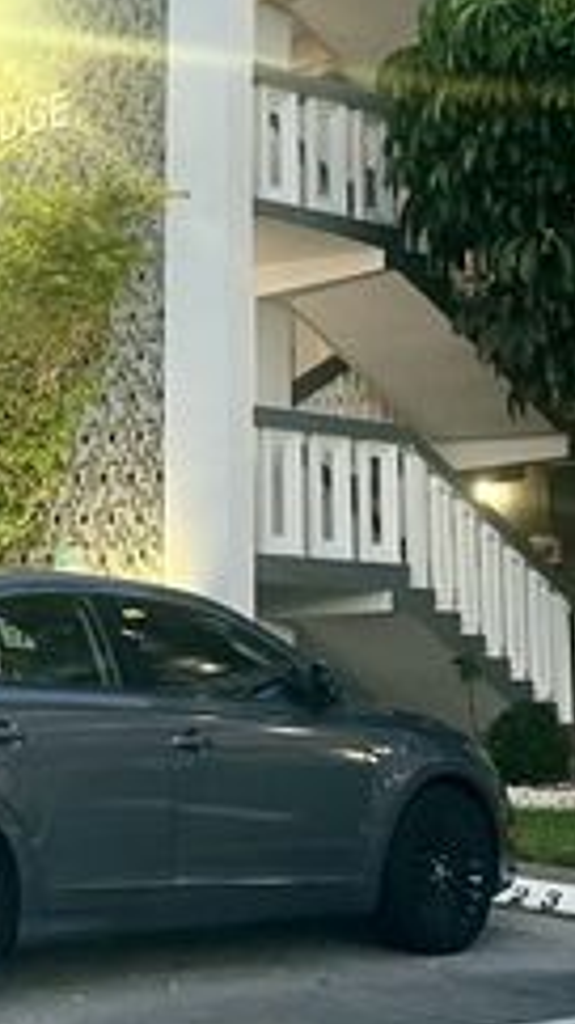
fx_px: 2034
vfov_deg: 27.5
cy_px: 161
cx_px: -80
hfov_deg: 15.6
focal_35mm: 75
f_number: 1.5
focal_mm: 5.7
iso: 320
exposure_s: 1/60
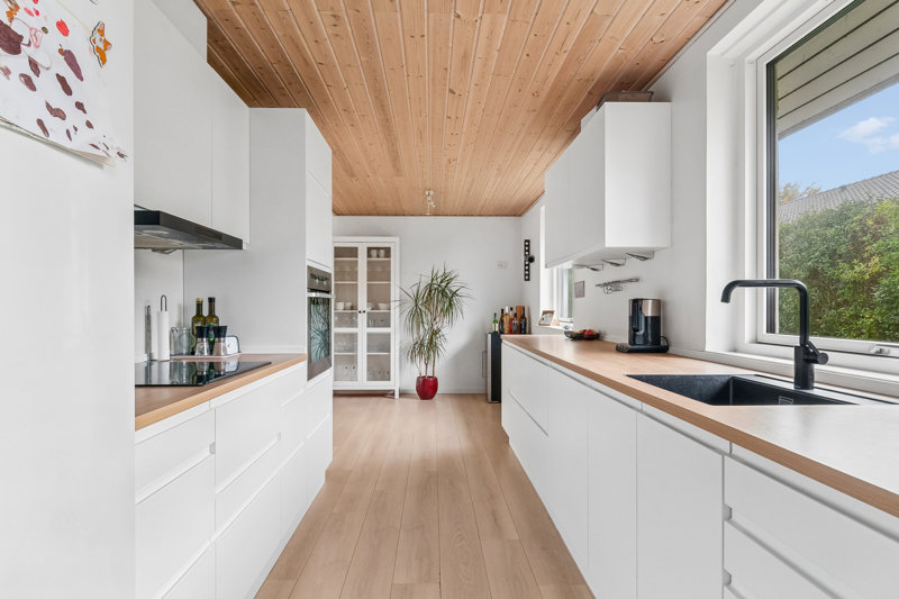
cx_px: 450
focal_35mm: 18
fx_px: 449
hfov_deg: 90.0
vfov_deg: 67.4
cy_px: 300
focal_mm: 12
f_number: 10
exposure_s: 1/3.33
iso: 400
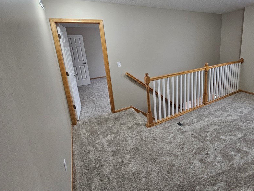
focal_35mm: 17
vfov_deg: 74.0
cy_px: 78
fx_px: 125
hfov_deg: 89.3
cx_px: 158
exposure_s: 1/60
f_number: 2.2
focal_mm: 2.2
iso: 250
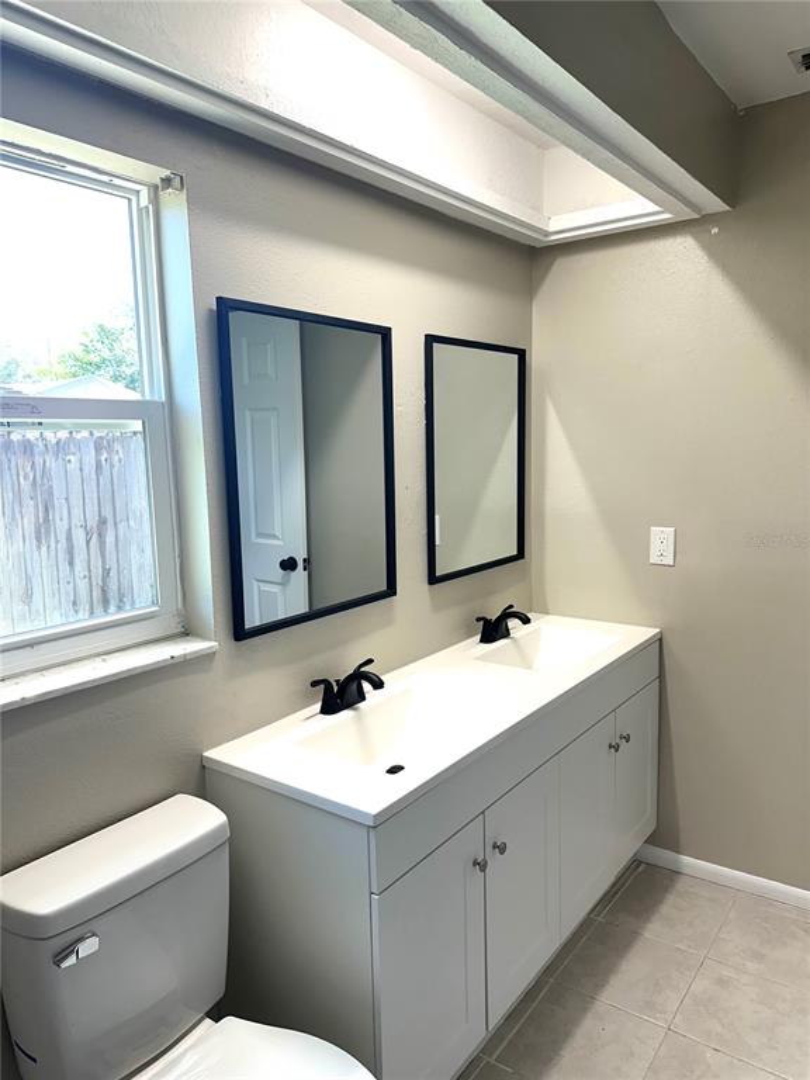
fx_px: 749
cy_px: 540
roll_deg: +1.0
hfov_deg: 56.8
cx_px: 405
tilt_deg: -6.7
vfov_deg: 71.6
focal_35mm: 24
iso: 100
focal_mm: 6.86
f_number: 1.78
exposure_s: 1/160
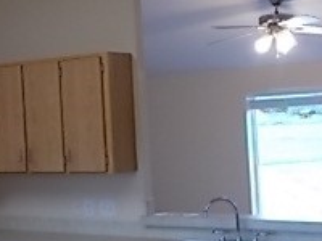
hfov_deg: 22.5
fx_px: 772
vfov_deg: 17.8
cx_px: -8
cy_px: 129
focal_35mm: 83
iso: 100
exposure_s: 1/25
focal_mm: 4.6
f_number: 3.2
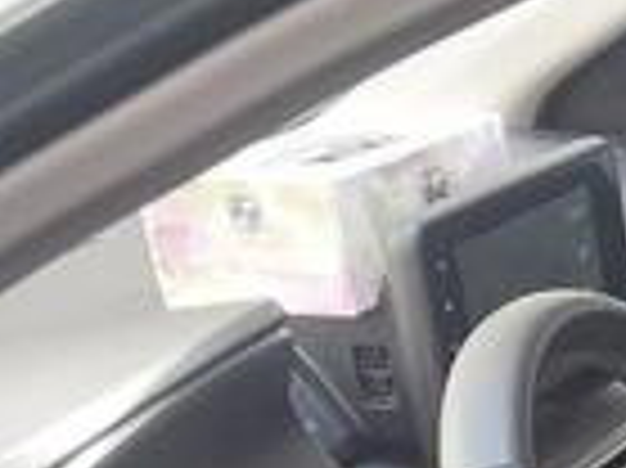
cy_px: 763
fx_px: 2204
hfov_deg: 14.4
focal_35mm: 122
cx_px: 1103
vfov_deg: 11.5
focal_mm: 4
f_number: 1.8
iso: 100
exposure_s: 1/60
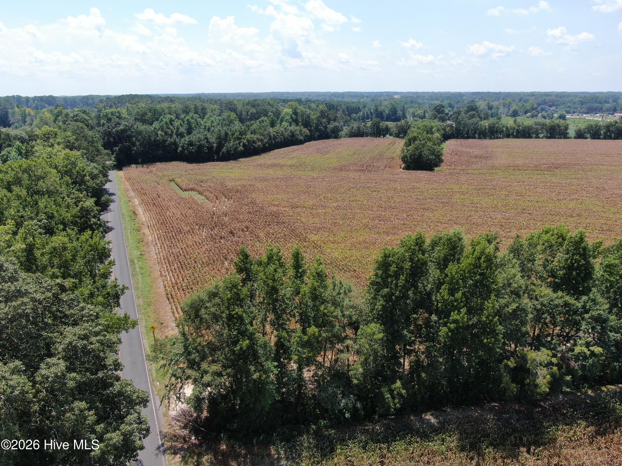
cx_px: 311
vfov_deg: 56.8
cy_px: 233
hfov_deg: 71.6
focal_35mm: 24
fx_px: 431
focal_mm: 4.39
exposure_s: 1/1000
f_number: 2.8
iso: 100
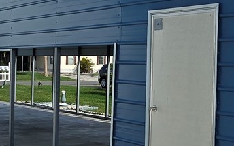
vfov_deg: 20.3
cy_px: 73
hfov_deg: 31.8
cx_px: 154
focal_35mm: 64
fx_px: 408
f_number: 2.2
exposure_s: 1/3418
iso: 50
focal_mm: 2.2
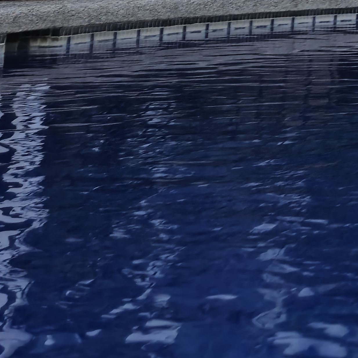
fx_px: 1568
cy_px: -224
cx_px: 986
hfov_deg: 10.3
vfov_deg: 12.2
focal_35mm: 134
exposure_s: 1/682
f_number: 1.8
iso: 25
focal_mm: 5.4
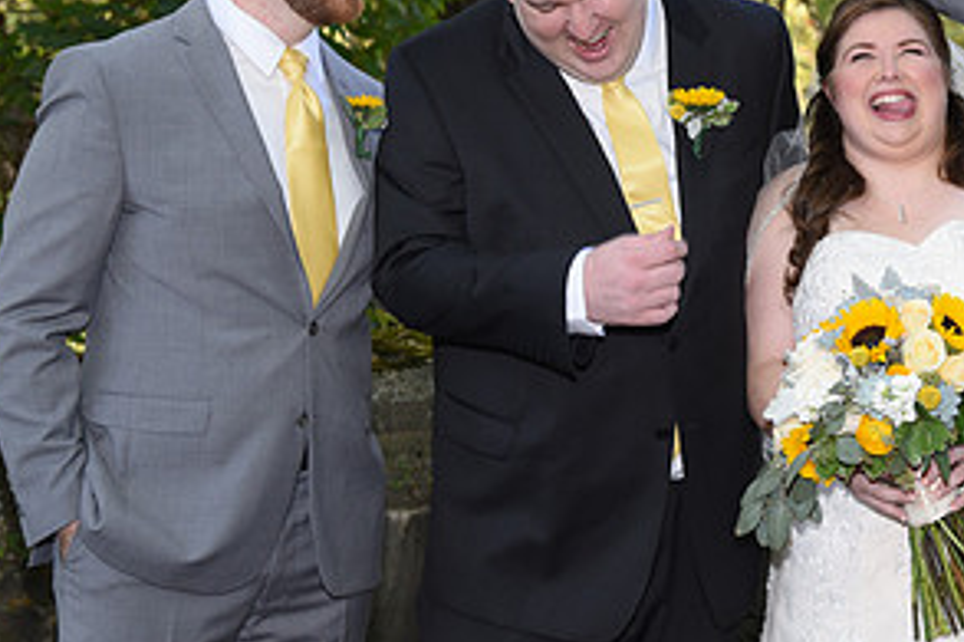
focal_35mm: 109
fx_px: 2917
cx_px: 773
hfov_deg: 18.6
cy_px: 235
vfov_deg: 12.5
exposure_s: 1/200
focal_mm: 55
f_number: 5.6
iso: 640
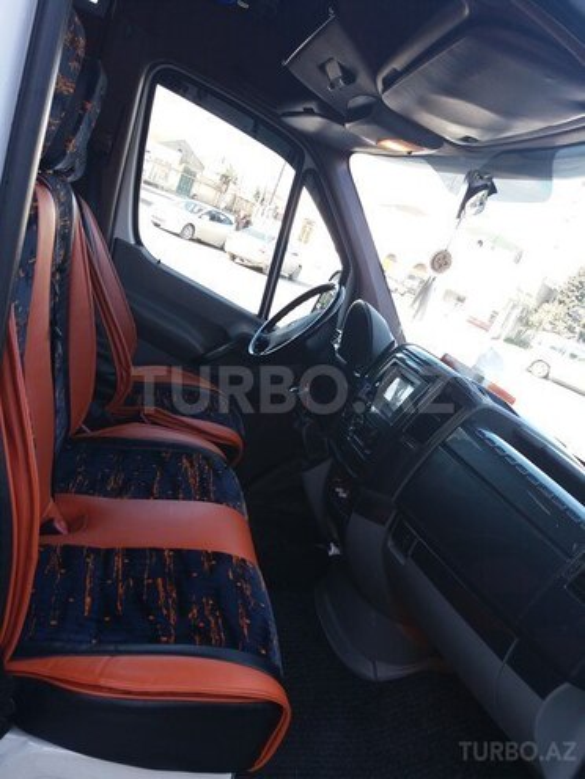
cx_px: 292
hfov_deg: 49.7
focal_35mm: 28
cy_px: 390
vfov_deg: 63.4
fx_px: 631
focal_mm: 3.7
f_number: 1.9
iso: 64
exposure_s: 1/173
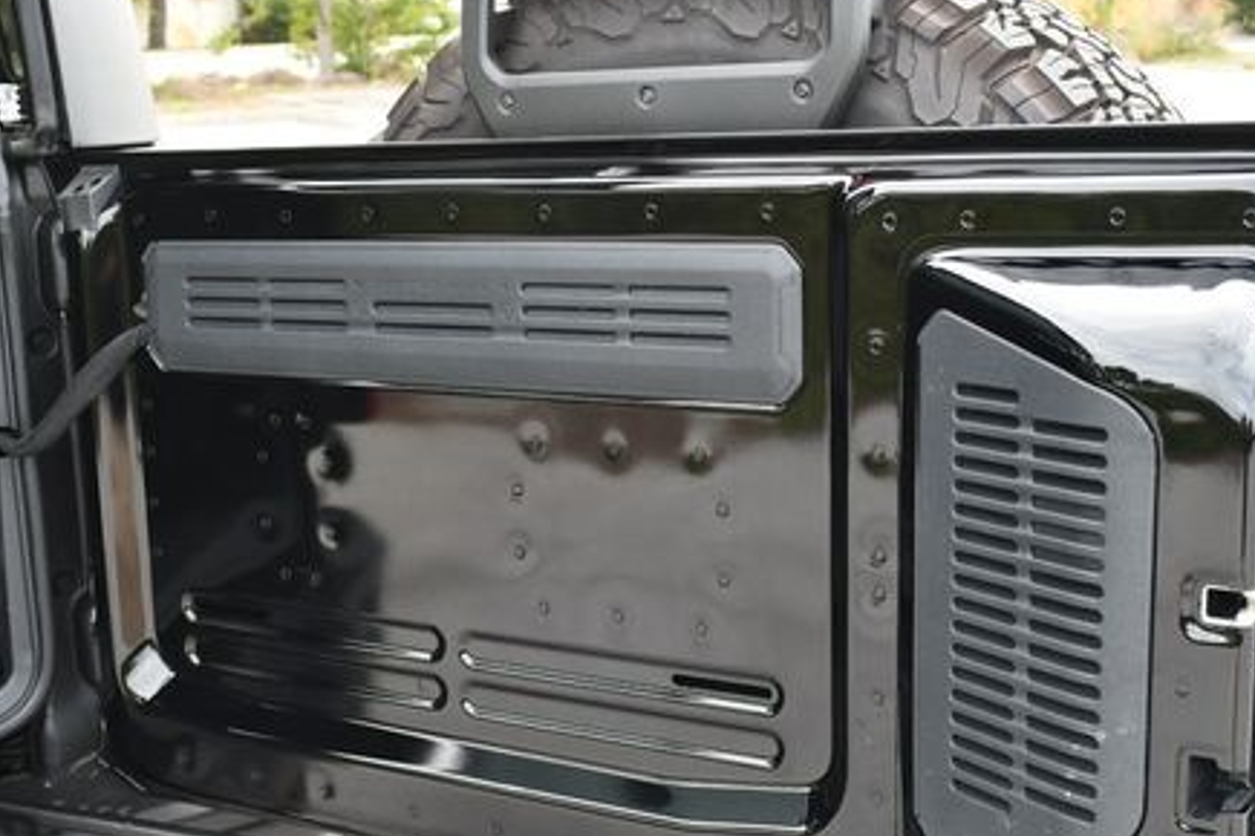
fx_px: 1847
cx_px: 597
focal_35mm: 53
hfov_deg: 37.5
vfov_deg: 25.4
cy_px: 528
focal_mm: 18
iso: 400
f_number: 4.5
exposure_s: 1/250
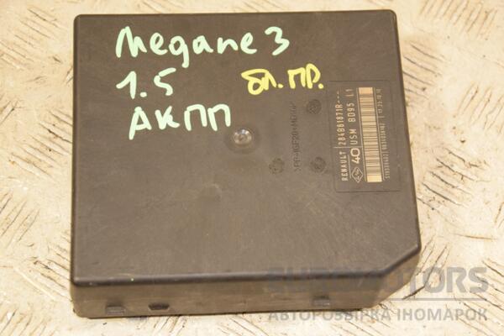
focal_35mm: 93
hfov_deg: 21.9
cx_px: 252
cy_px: 168
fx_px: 1302
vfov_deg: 14.7
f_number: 5.3
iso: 800
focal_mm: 62
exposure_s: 1/125
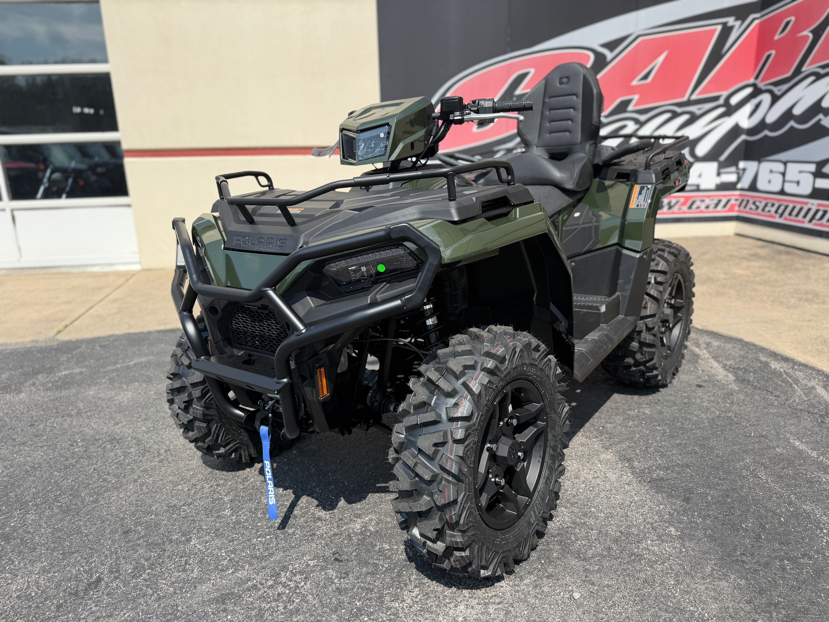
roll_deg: +2.0
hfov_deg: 71.6
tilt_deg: -15.8
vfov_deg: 56.8
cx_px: 414
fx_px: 575
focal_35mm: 24
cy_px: 311
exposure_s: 1/3953
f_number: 1.78
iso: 80
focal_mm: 6.76
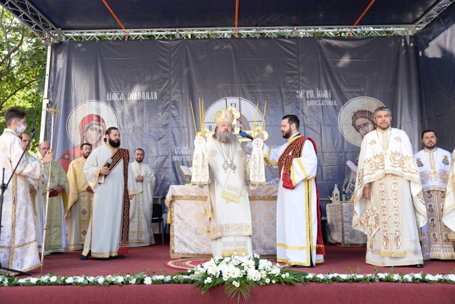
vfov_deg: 37.9
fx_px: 443
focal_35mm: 35
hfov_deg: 54.4
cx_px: 228
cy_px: 152
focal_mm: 35
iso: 320
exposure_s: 1/320
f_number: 4
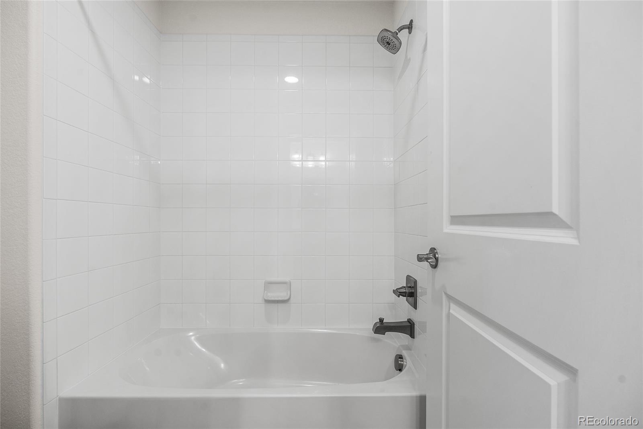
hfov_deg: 96.7
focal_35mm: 16
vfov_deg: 73.8
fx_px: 286
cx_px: 322
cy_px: 214
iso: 200
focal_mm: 16
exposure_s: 1/5
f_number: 8
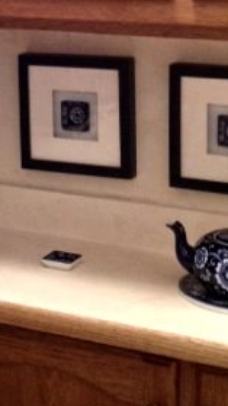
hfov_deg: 11.0
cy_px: 42
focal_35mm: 109
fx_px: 1174
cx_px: -15
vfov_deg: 19.3
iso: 200
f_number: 2.4
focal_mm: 4.28
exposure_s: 1/20
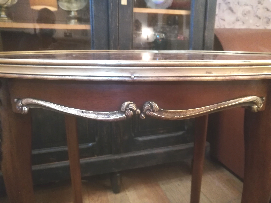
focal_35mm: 26
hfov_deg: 67.3
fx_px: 204
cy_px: 102
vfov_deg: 53.1
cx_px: 136
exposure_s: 1/14.3
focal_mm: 3.83
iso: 640
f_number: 2.2
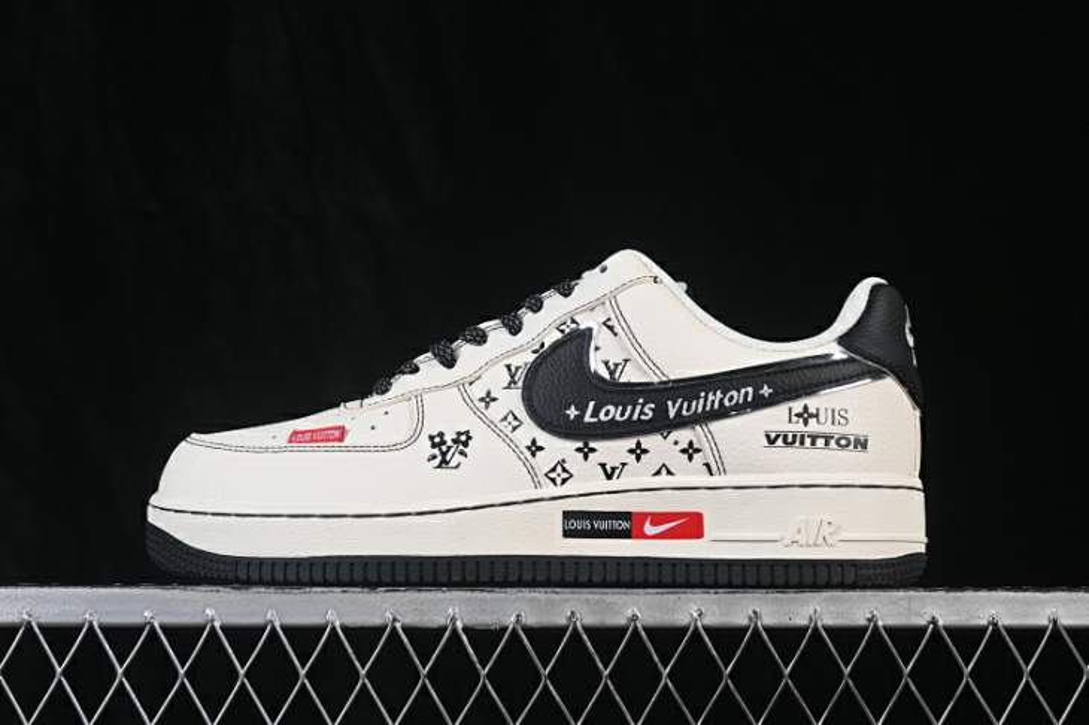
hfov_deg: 27.0
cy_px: 362
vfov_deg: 18.2
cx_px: 544
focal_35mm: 75
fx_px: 2268
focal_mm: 50
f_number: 8
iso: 160
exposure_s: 1/80
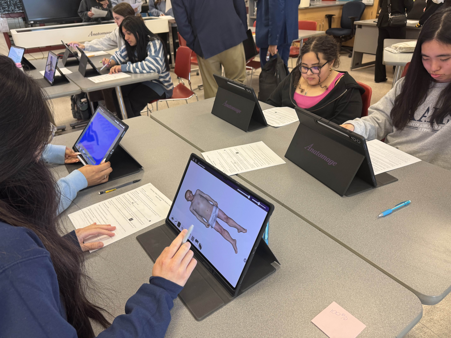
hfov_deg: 71.6
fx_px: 313
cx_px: 226
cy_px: 169
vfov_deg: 56.8
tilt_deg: -31.5
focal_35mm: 24
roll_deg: +2.5
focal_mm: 6.76
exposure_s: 1/60
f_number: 1.78
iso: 125
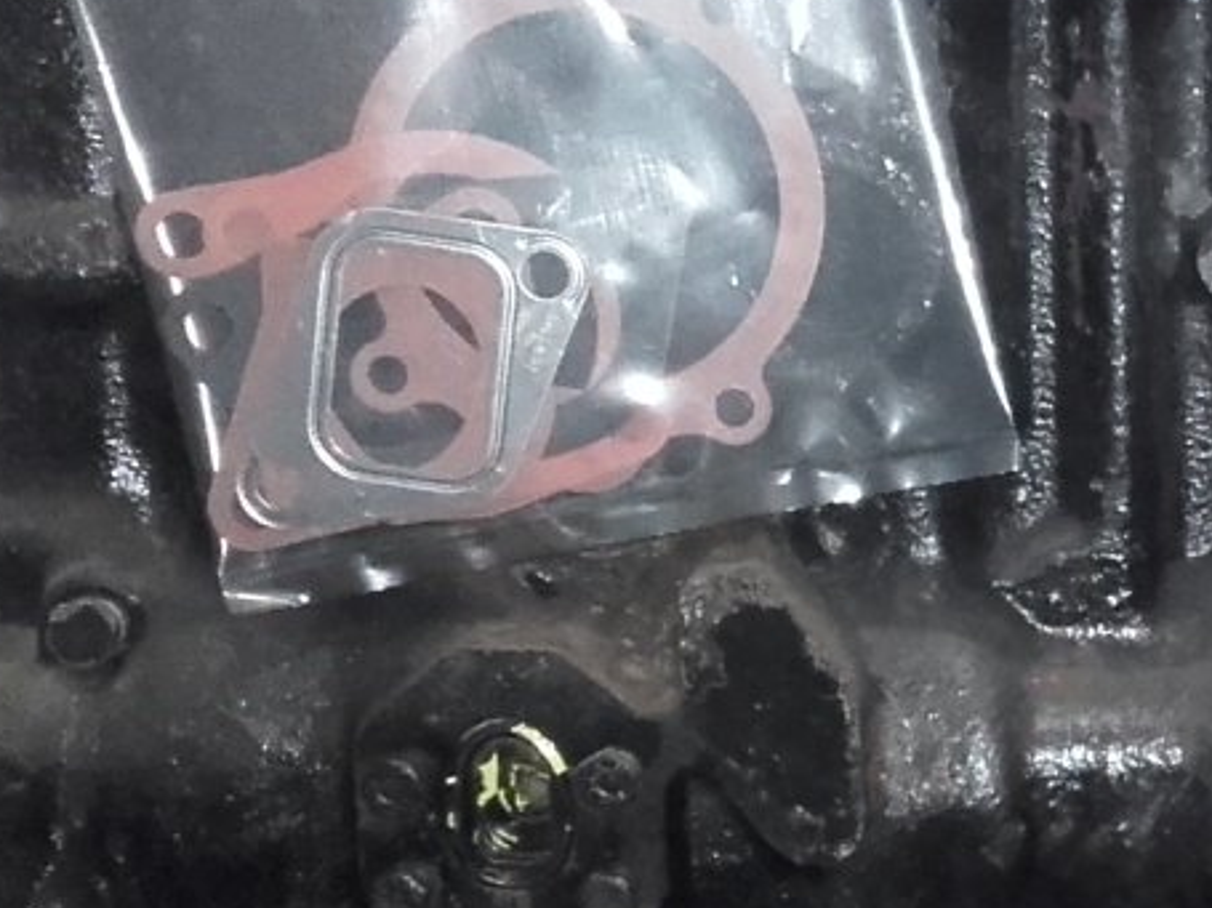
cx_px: 1324
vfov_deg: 13.6
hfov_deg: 17.5
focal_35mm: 109
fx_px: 3815
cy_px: 578
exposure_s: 1/20
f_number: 2.2
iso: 420
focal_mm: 3.31
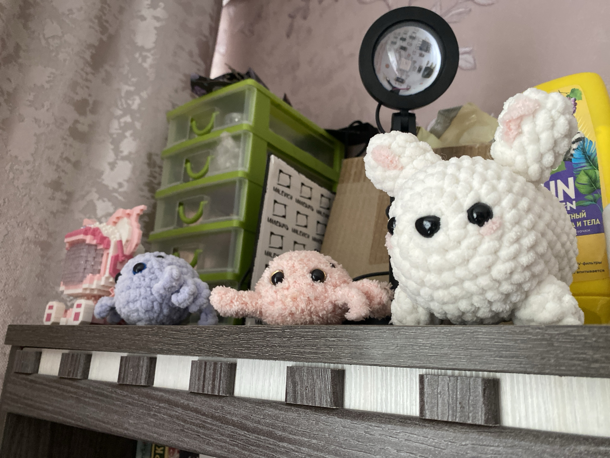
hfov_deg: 67.3
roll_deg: -4.1
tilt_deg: +16.9
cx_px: 305
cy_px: 229
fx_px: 458
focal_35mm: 26
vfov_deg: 53.1
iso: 400
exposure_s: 1/60
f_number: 1.8
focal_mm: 4.25
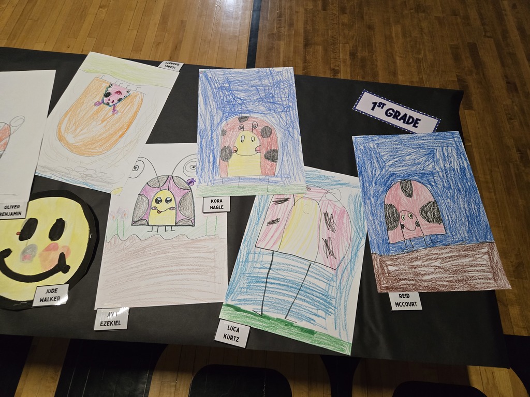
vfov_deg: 58.9
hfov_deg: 73.9
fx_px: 352
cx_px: 265
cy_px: 198
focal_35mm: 23
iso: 800
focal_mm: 5.4
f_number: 1.8
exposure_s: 1/120
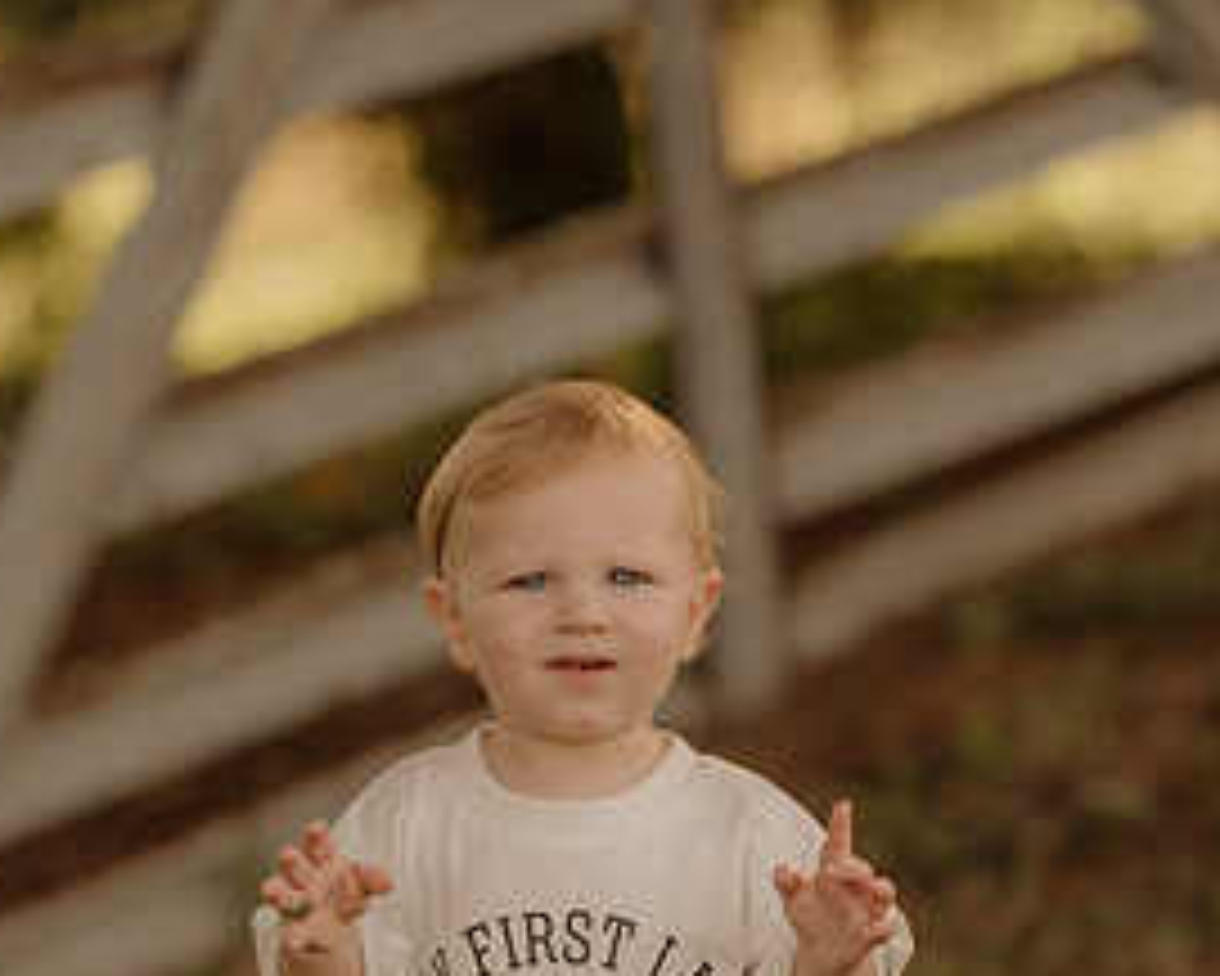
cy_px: 861
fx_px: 6177
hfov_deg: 11.3
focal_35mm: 171
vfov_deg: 9.0
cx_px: 590
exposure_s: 1/1250
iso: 250
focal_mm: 85
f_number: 2
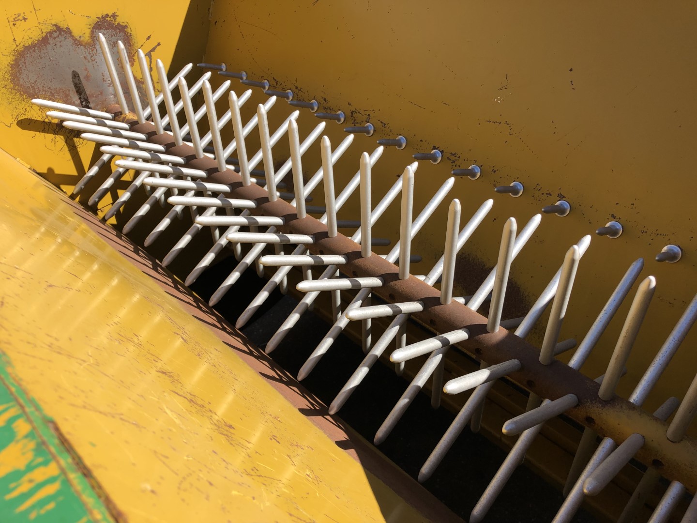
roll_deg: +8.9
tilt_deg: -40.0
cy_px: 262
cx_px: 348
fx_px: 564
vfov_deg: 49.7
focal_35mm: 28
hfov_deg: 63.4
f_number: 1.8
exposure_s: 1/1230
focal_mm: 4
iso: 20
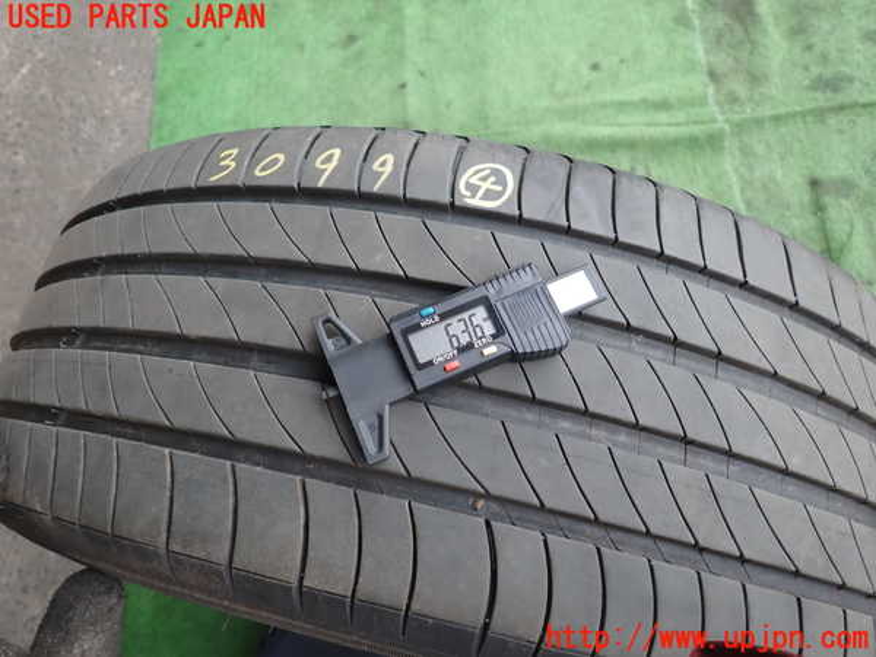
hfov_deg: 69.4
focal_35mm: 25
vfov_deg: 54.9
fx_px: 633
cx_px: 438
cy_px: 328
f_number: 2
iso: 100
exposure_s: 1/200
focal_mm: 4.5
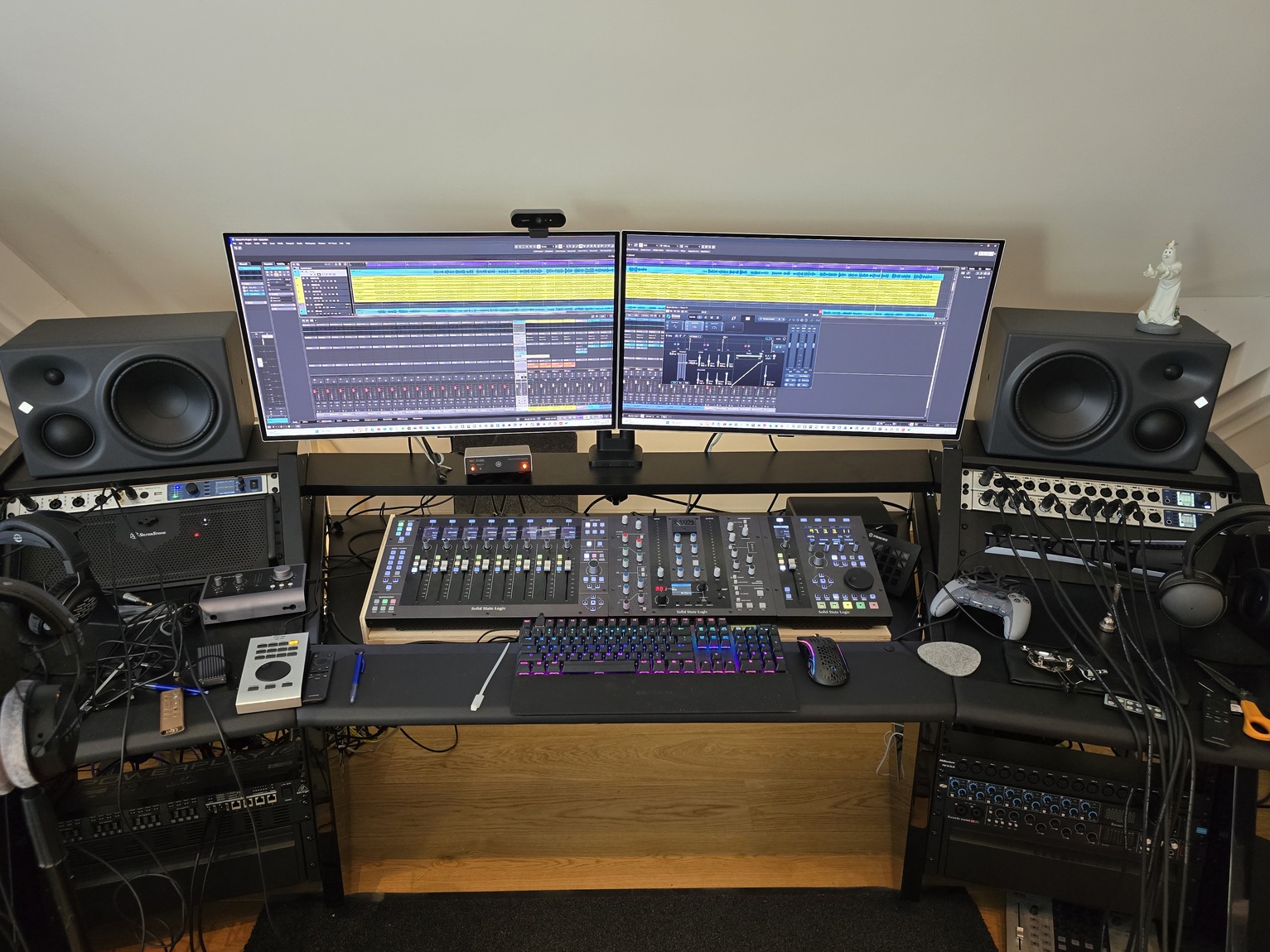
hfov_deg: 71.6
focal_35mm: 24
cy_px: 482
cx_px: 620
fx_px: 881
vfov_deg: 56.8
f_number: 1.7
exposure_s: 1/100
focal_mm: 6.3
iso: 400
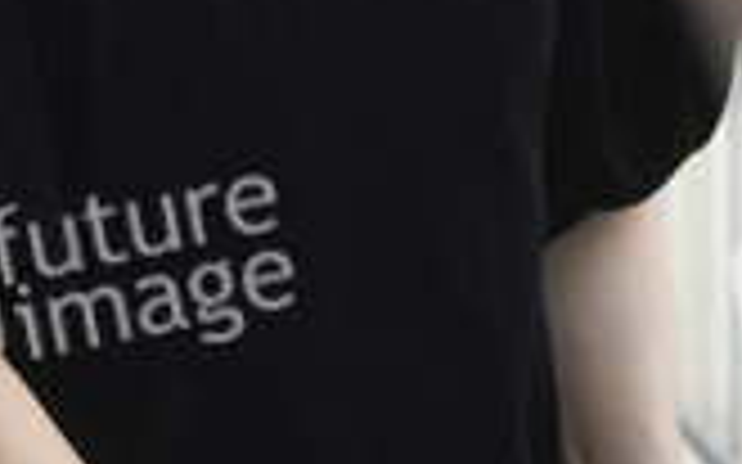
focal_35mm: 173
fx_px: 3497
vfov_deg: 7.3
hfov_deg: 12.1
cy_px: -392
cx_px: 193
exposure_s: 1/200
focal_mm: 70
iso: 800
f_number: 5
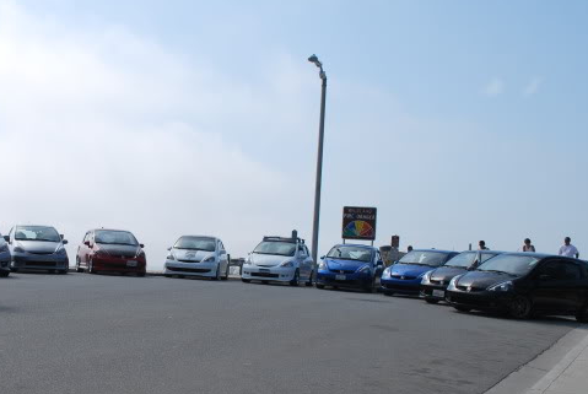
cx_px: 123
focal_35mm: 55
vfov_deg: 24.7
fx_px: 900
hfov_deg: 35.1
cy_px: 225
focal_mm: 22
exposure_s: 1/320
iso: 100
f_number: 9
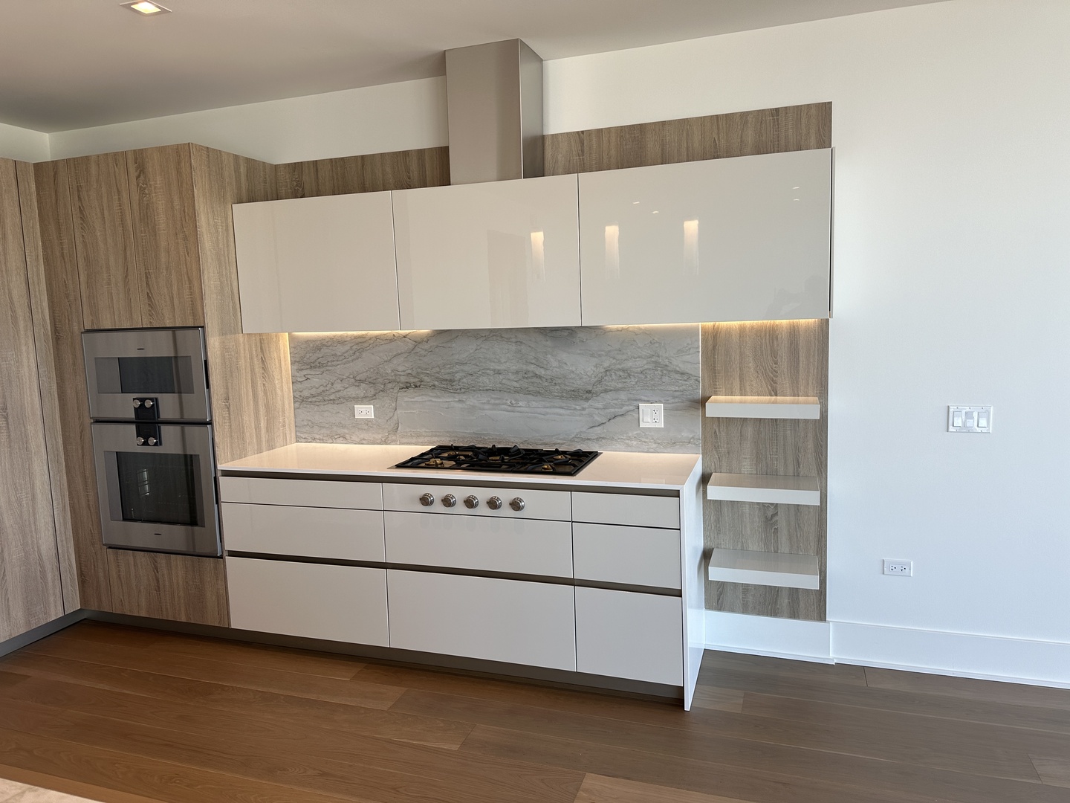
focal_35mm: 24
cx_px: 535
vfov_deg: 56.8
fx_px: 742
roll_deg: +2.0
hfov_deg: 71.6
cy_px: 402
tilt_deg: -6.8
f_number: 1.78
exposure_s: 1/188
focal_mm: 6.86
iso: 64
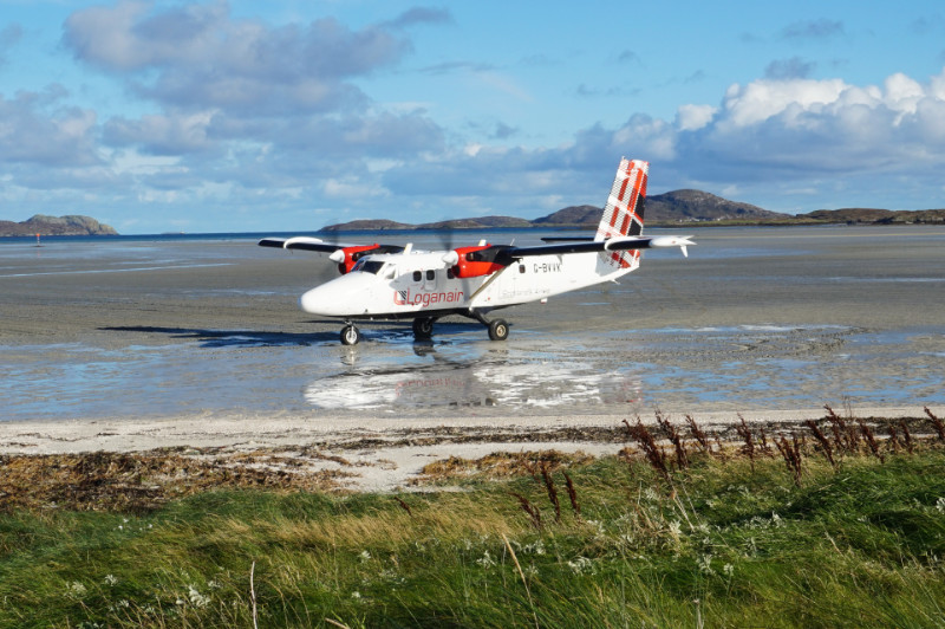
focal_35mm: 48
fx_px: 1259
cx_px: 472
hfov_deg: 41.1
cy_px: 314
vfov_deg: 28.0
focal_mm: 32
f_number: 14
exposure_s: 1/125
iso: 100
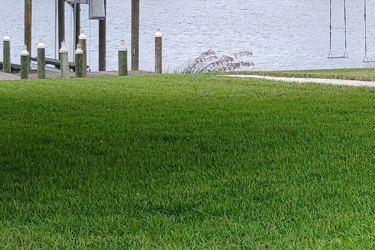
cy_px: -11
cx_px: 241
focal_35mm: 152
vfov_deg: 9.0
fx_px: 1583
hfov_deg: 13.5
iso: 50
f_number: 1.8
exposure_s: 1/358
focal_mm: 5.58
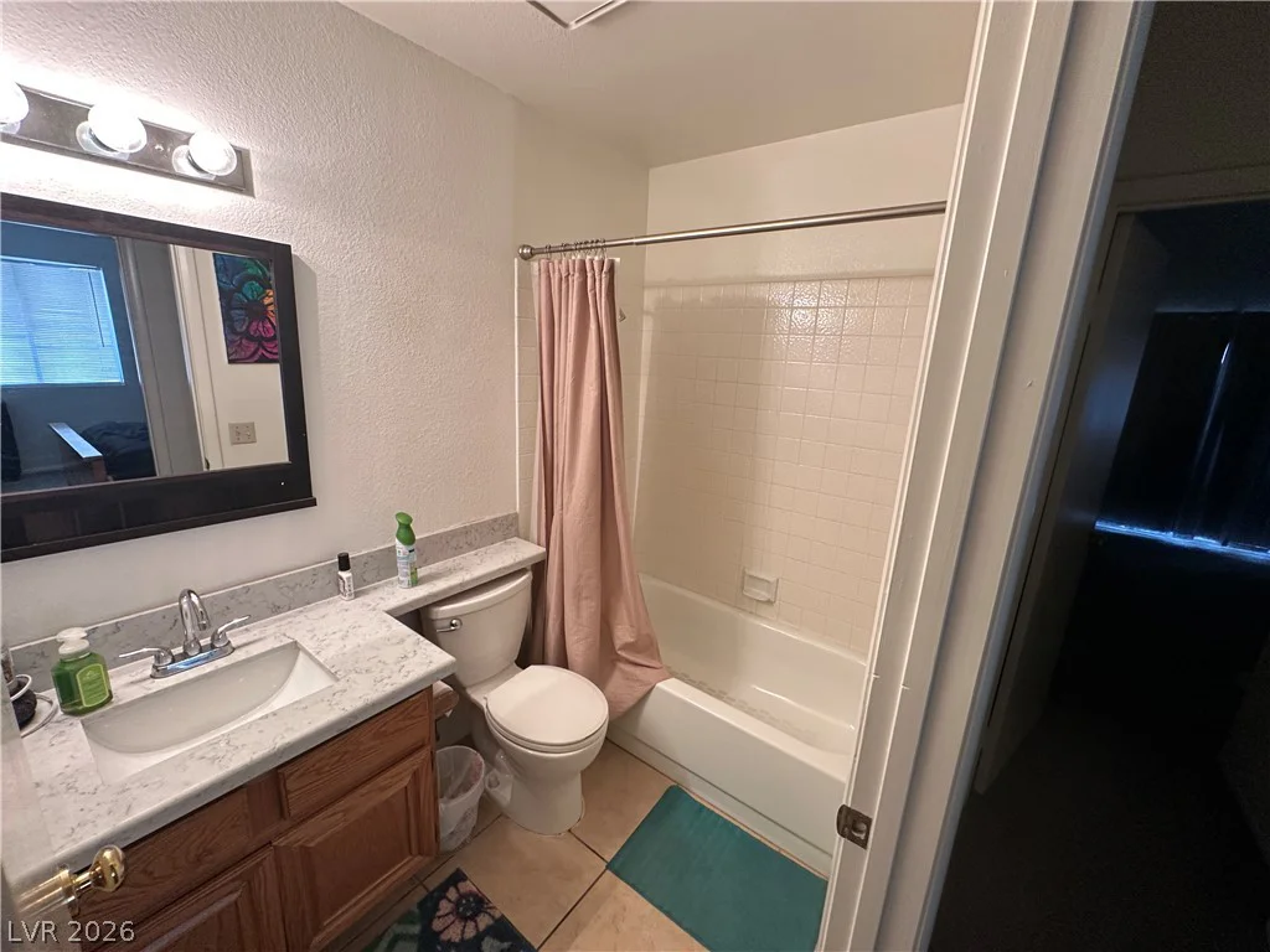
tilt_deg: -12.7
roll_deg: -2.7
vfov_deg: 85.7
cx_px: 635
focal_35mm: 14
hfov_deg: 102.1
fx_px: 514
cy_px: 476
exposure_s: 1/60
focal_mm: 2.22
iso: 200
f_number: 2.2
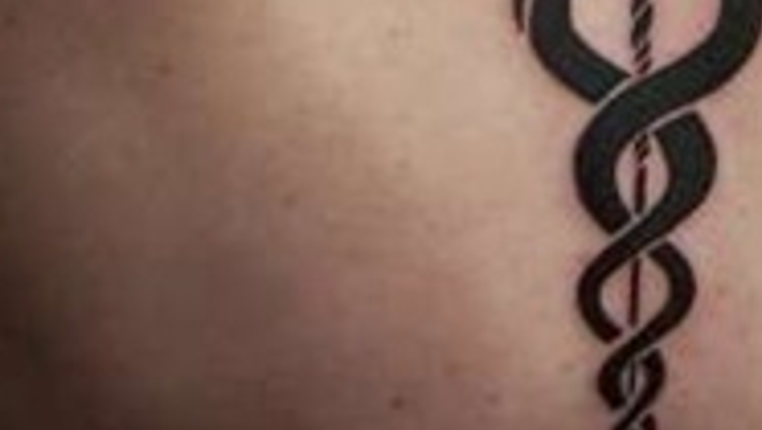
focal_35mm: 116
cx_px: 672
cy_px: -219
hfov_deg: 18.2
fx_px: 2346
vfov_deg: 10.1
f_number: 3
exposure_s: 1/60
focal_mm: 6
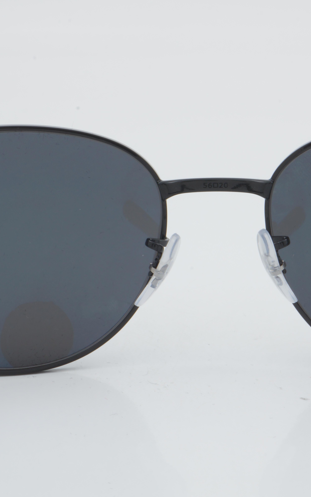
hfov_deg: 11.4
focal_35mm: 115
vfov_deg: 18.1
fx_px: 1559
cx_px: 215
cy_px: 248
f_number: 32
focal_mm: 50
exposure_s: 1/3
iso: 100
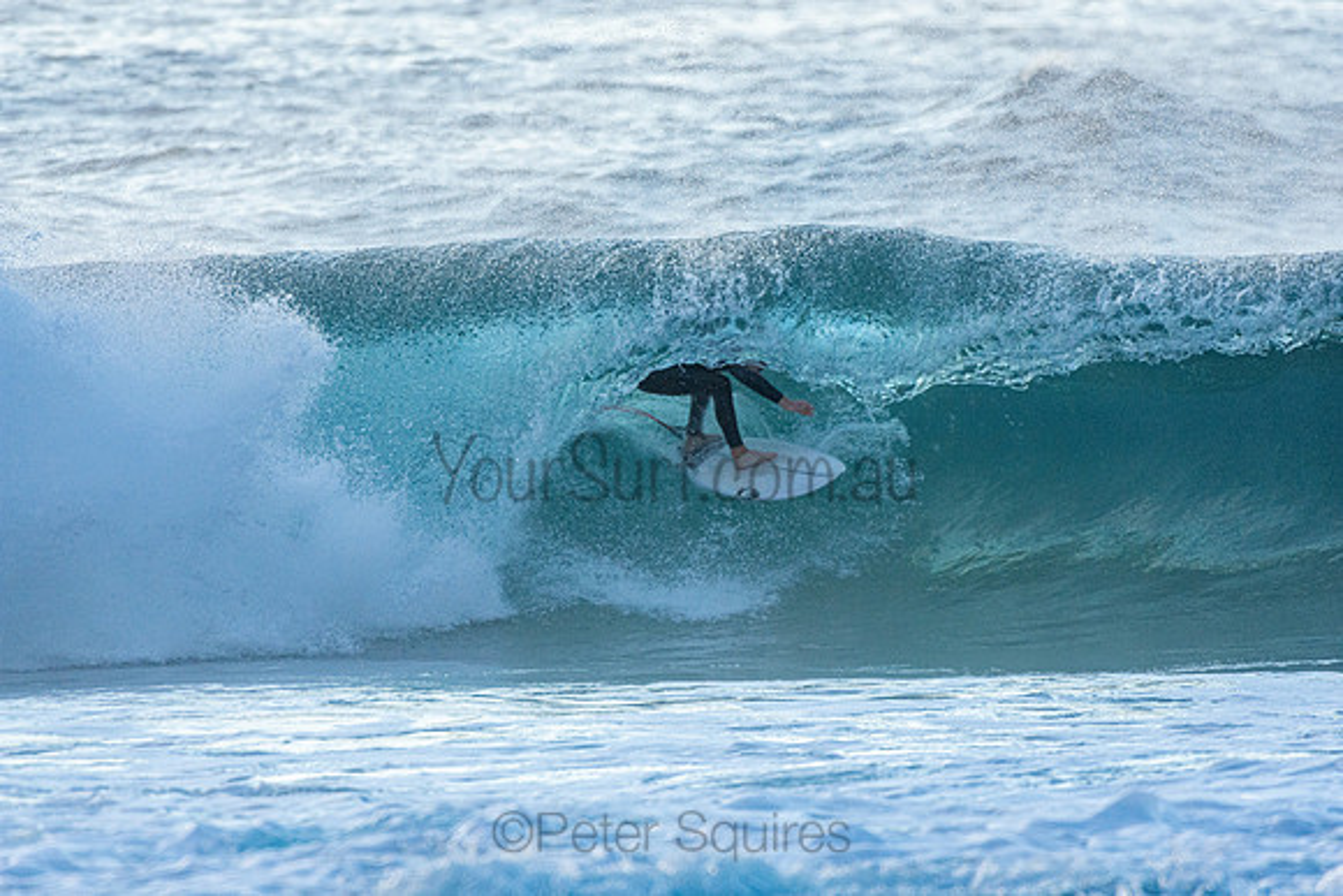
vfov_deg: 1.9
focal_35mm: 720
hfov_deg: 2.9
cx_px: 672
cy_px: 448
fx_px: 26865
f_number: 5.6
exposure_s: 1/1250
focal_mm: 480
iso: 640
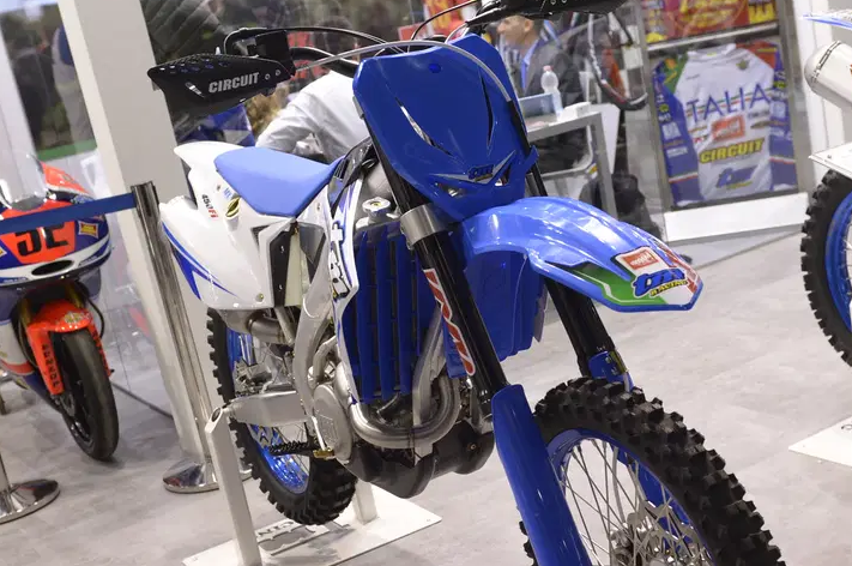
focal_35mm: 54
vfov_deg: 24.9
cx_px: 428
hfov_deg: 36.9
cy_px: 345
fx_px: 1276
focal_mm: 32
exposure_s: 1/200
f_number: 4
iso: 1250
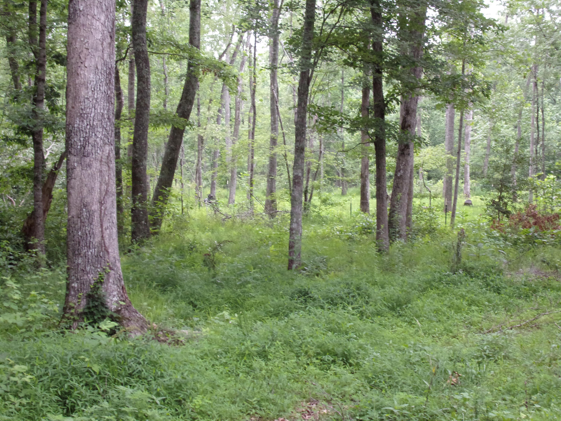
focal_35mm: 54
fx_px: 875
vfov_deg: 27.0
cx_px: 280
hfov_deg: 35.5
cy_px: 210
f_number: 4.3
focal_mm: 9.8
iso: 200
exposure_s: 1/25
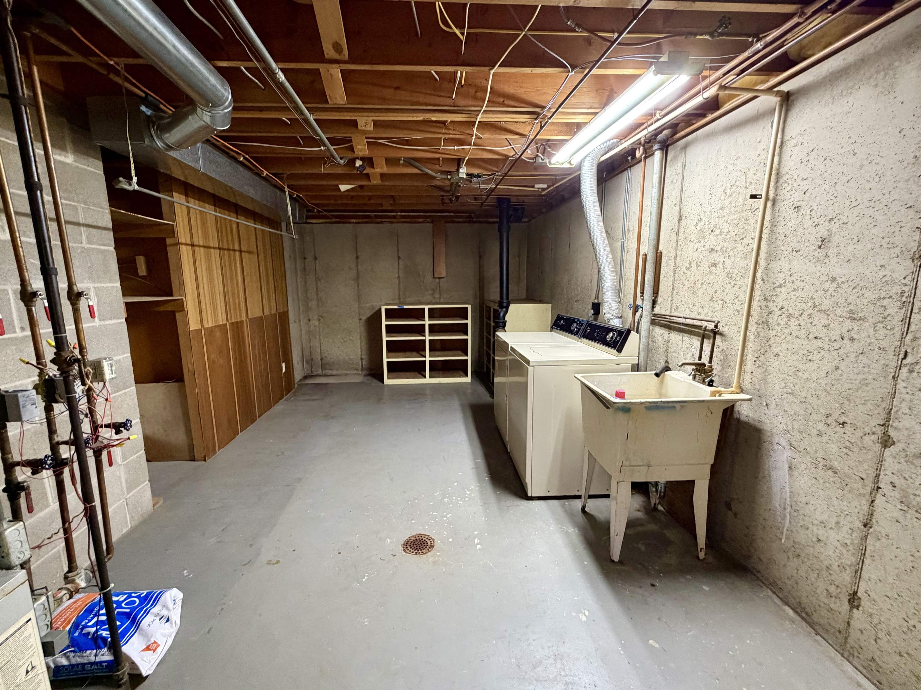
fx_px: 399
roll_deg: +1.7
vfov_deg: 81.7
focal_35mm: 15
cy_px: 349
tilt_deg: -9.5
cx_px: 447
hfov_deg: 98.1
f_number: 2.2
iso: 400
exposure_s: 1/60
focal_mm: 2.22
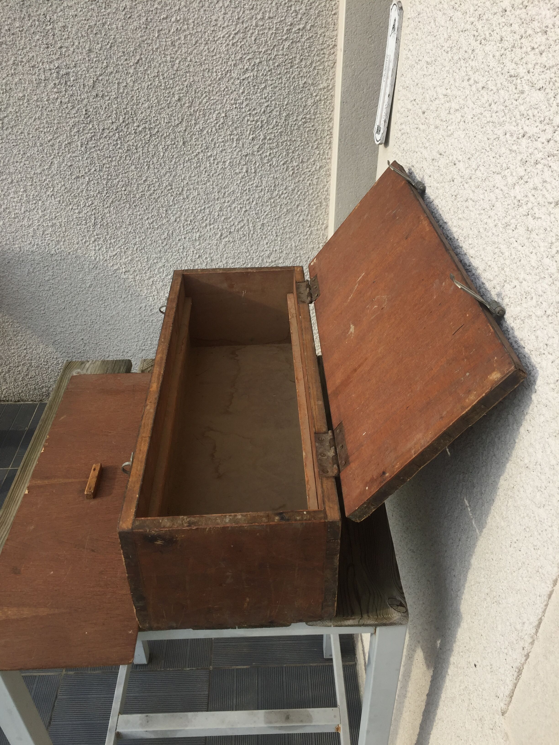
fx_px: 624
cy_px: 372
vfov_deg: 61.7
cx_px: 280
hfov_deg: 48.2
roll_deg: -1.3
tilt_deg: -35.3
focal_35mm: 29
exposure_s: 1/920
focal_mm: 4.15
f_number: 2.2
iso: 32
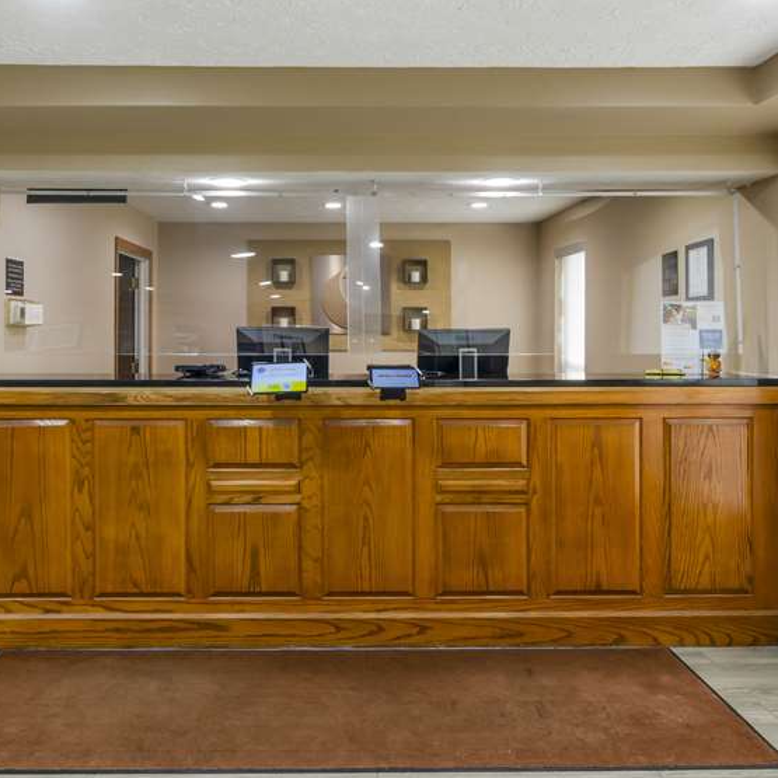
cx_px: 329
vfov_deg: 61.0
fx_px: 656
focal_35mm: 26
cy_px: 328
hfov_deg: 61.1
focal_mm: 11
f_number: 8
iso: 200
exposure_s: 1/1.67
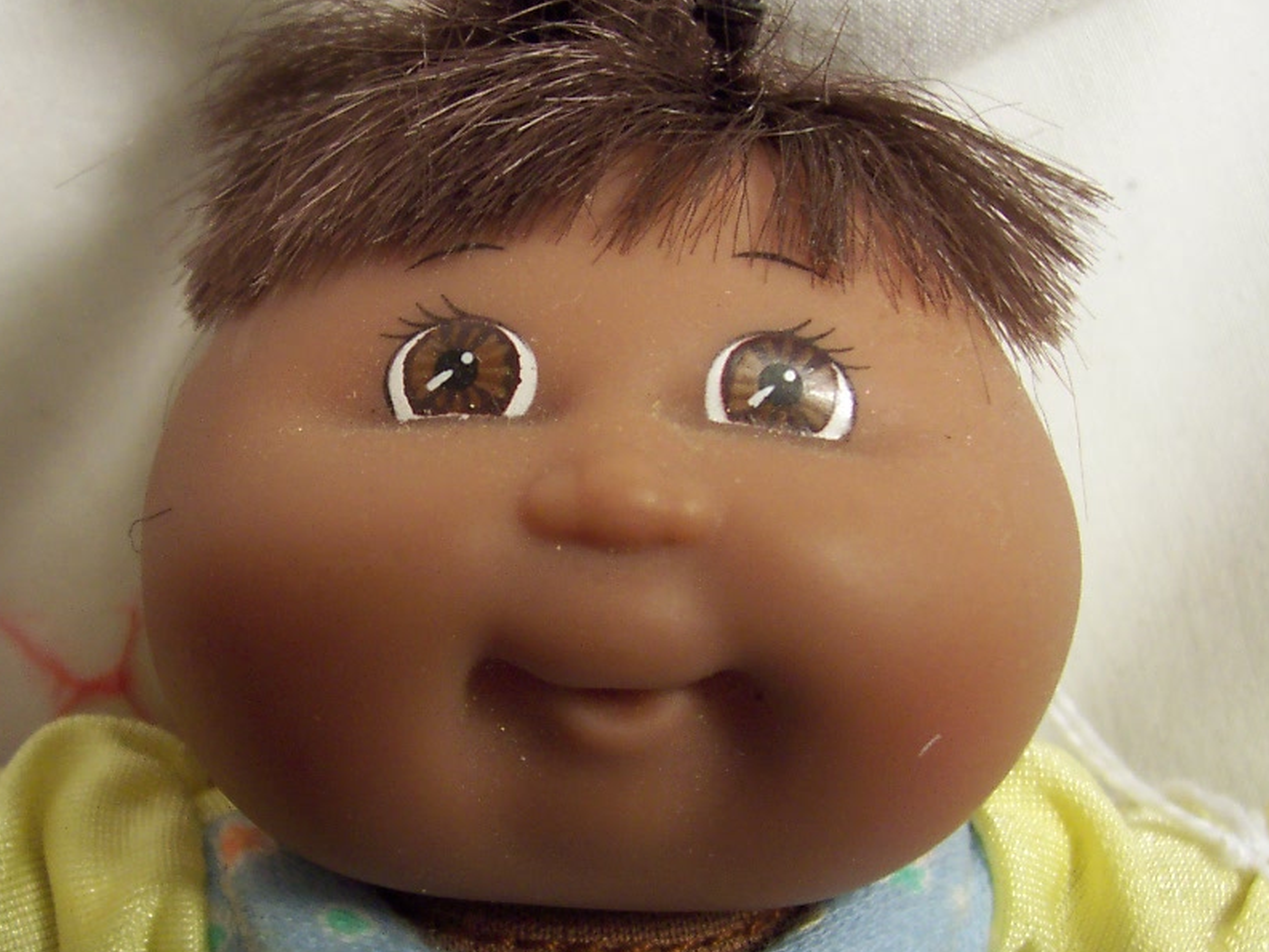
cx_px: 478
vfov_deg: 26.1
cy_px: 554
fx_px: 2053
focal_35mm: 56
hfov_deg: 34.2
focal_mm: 5.6
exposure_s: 1/60
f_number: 2.8
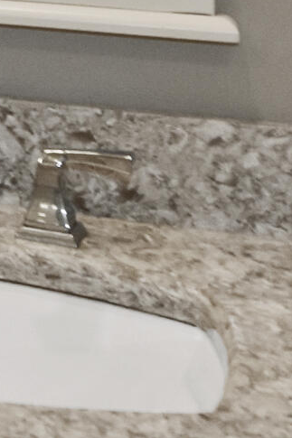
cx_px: -617
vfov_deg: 14.6
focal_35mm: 130
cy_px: -237
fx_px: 1583
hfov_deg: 8.6
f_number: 4.5
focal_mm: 14
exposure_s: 1/160
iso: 800
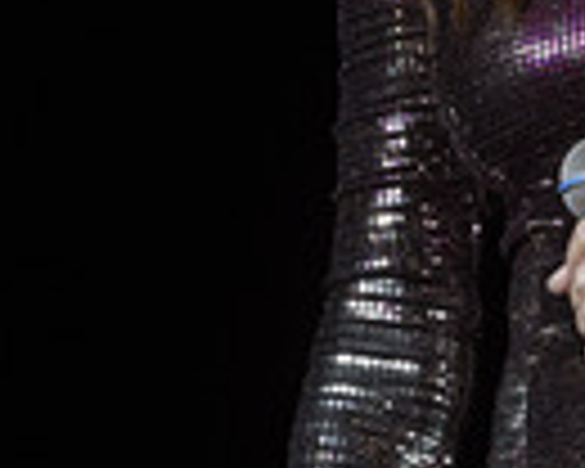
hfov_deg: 3.5
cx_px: 632
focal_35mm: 551
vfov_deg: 2.8
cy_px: -184
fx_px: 9540
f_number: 5.6
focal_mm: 170
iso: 1250
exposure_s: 1/640
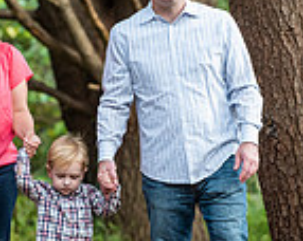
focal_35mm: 761
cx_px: 129
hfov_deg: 2.5
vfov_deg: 2.0
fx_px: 6815
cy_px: 145
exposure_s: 1/80
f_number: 4.5
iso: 800
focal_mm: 200
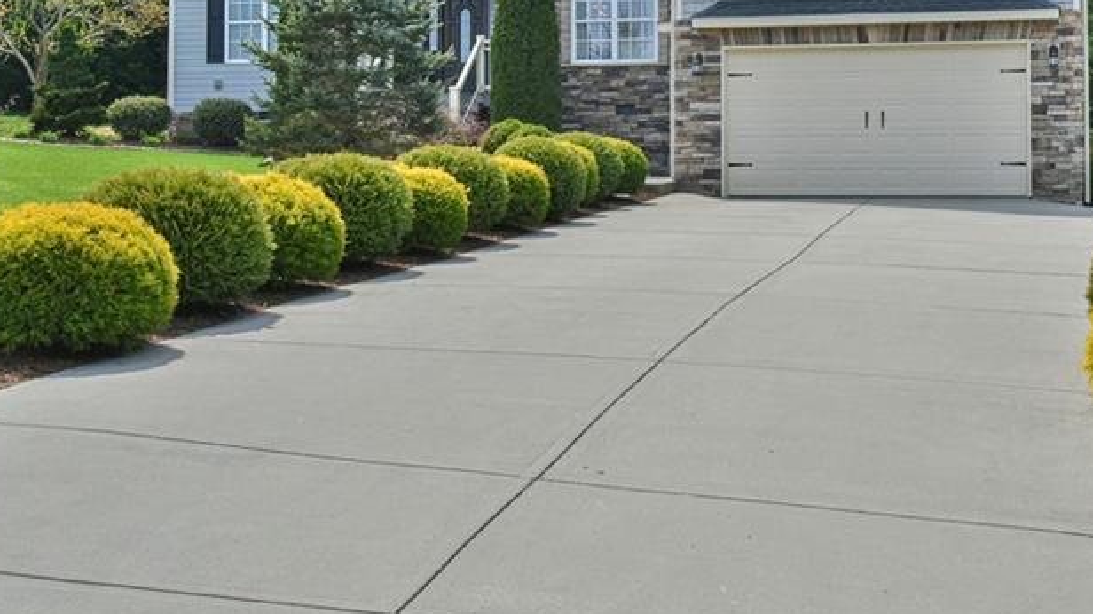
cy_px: 136
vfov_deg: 19.5
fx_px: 1767
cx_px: 632
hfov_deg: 34.3
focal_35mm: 61
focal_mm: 35
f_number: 13
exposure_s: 1/640
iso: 1600
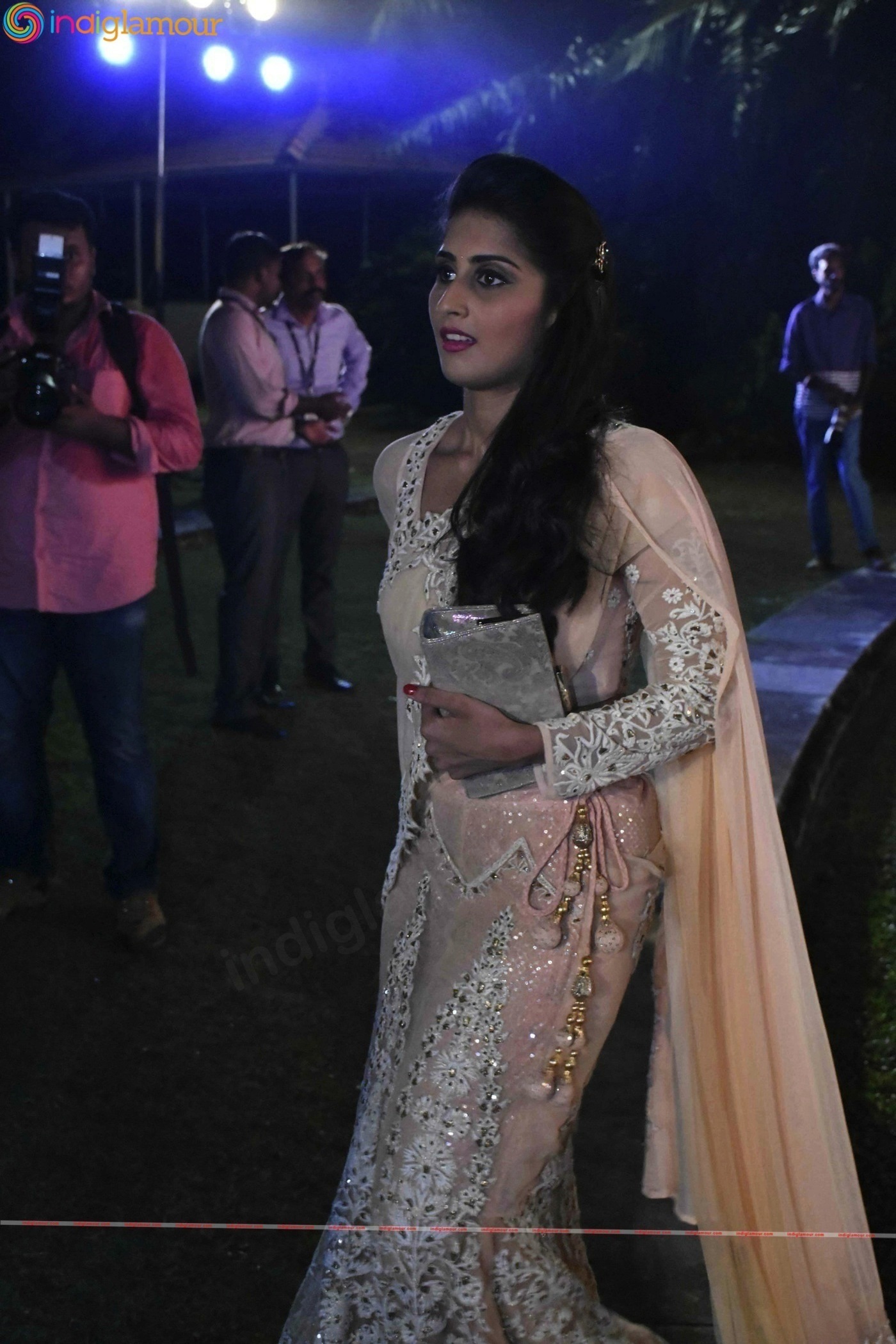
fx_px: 1904
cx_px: 448
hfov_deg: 26.5
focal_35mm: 51
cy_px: 672
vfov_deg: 38.9
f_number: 6.3
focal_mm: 34
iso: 10000
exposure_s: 1/125
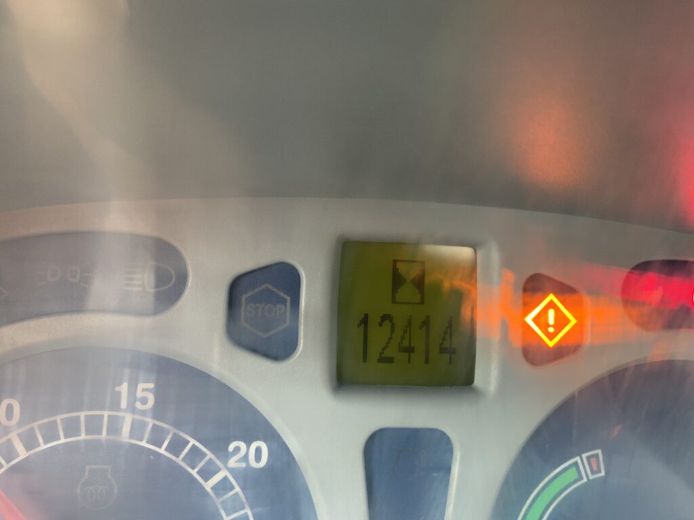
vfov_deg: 48.2
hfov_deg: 61.7
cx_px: 347
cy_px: 260
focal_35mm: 29
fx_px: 581
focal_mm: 3
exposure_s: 1/60
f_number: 1.8
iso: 125
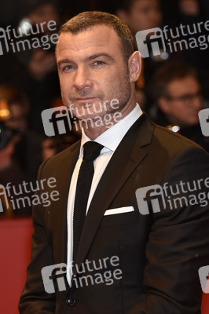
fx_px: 1374
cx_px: 104
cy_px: 157
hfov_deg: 8.7
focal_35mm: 158
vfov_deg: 13.1
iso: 640
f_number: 3.2
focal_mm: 105
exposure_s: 1/320
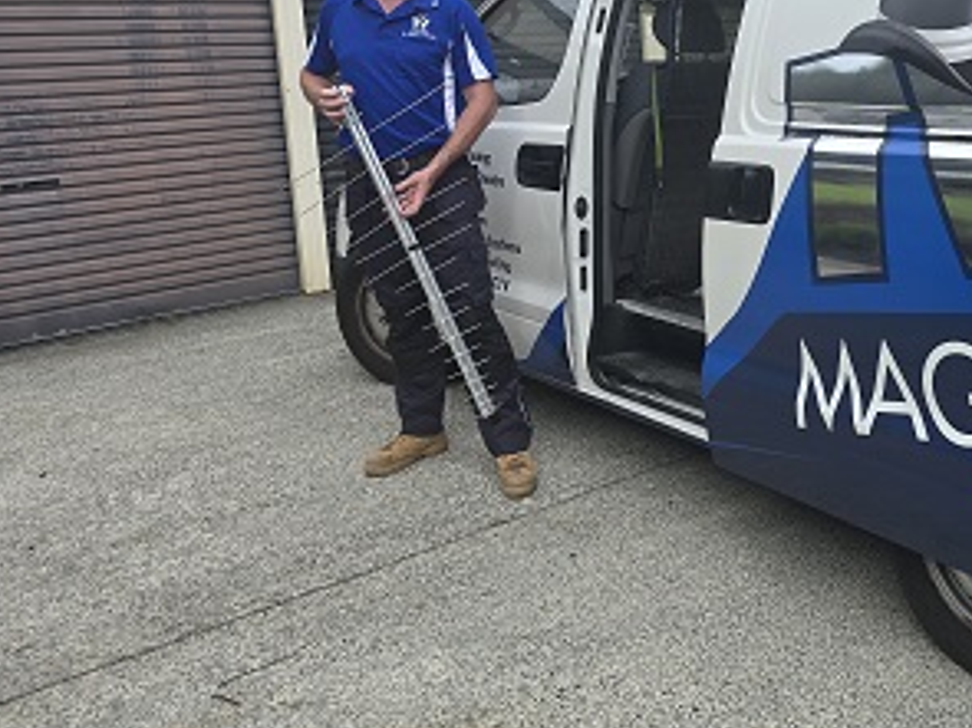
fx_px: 1095
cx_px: 781
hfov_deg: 45.4
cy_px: 183
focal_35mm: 39
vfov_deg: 36.0
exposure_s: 1/487
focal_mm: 6.3
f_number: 1.7
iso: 12
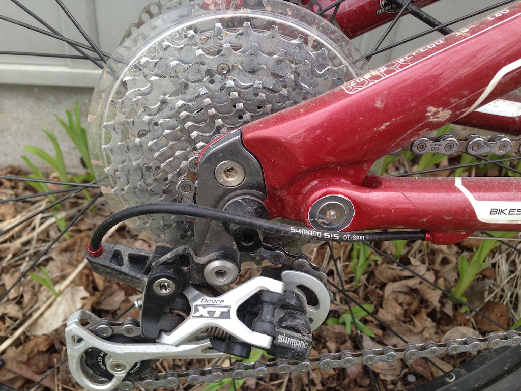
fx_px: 497
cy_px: 196
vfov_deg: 42.9
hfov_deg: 55.4
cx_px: 260
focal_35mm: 33
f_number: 2.4
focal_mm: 4.12
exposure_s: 1/120
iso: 80
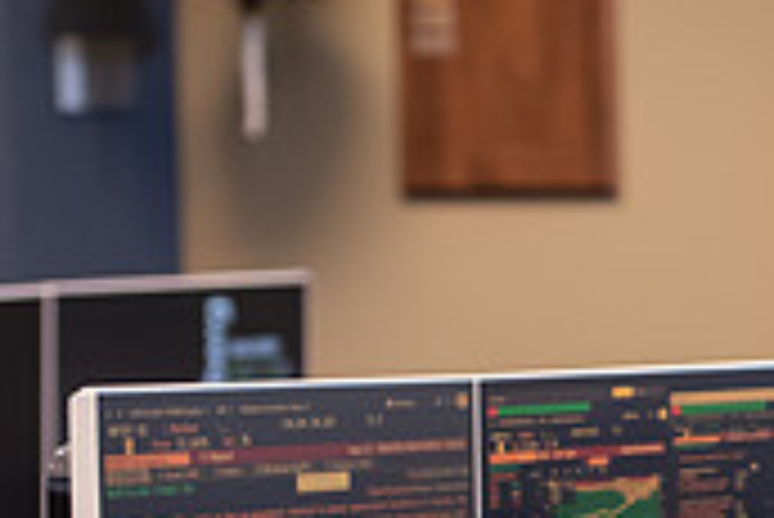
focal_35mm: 303
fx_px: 6520
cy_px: 863
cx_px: 1053
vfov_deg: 4.5
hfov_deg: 6.7
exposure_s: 1/160
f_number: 3.5
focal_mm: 90
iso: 1250
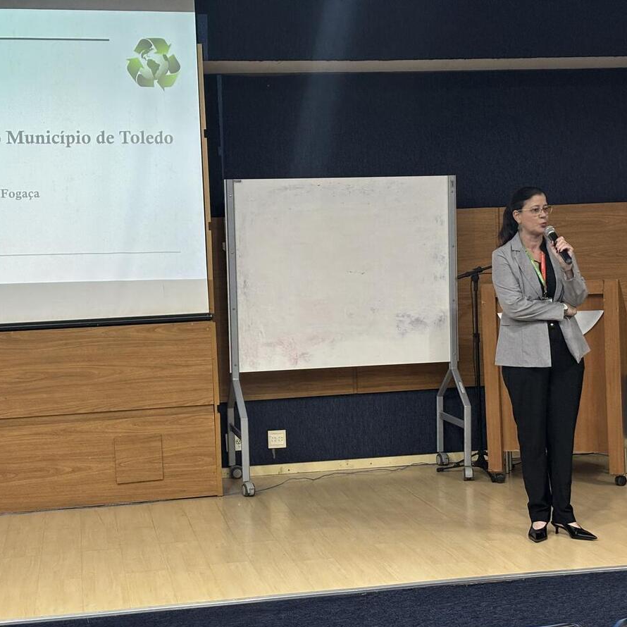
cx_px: 317
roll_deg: +2.0
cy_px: 316
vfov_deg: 27.7
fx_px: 1271
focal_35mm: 62
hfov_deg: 27.7
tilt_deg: -3.2
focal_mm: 5.96
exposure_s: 1/40
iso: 250
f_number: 1.6
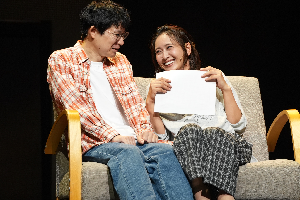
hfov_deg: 6.3
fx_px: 2741
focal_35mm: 329
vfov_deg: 4.2
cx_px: 169
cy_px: 98
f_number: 5
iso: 2000
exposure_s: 1/125
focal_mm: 180
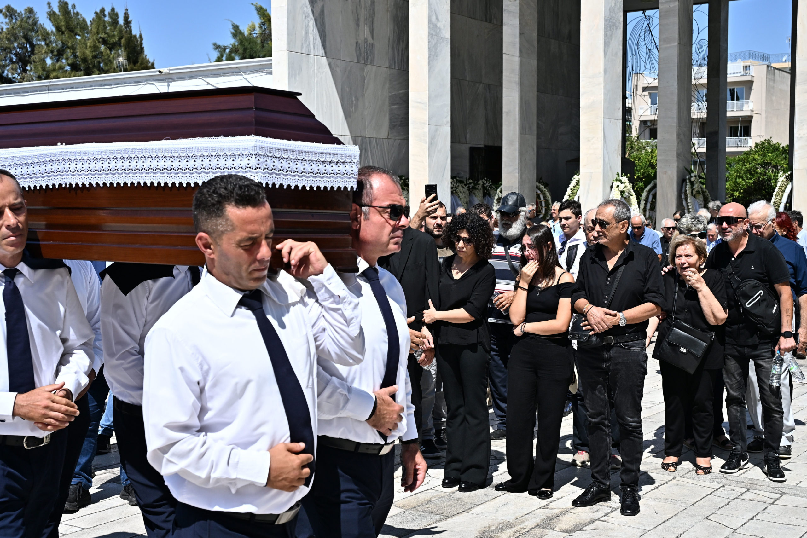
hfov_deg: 45.4
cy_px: 269
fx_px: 964
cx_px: 404
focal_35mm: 43
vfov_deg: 31.2
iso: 400
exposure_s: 1/1600
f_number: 7.1
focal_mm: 43
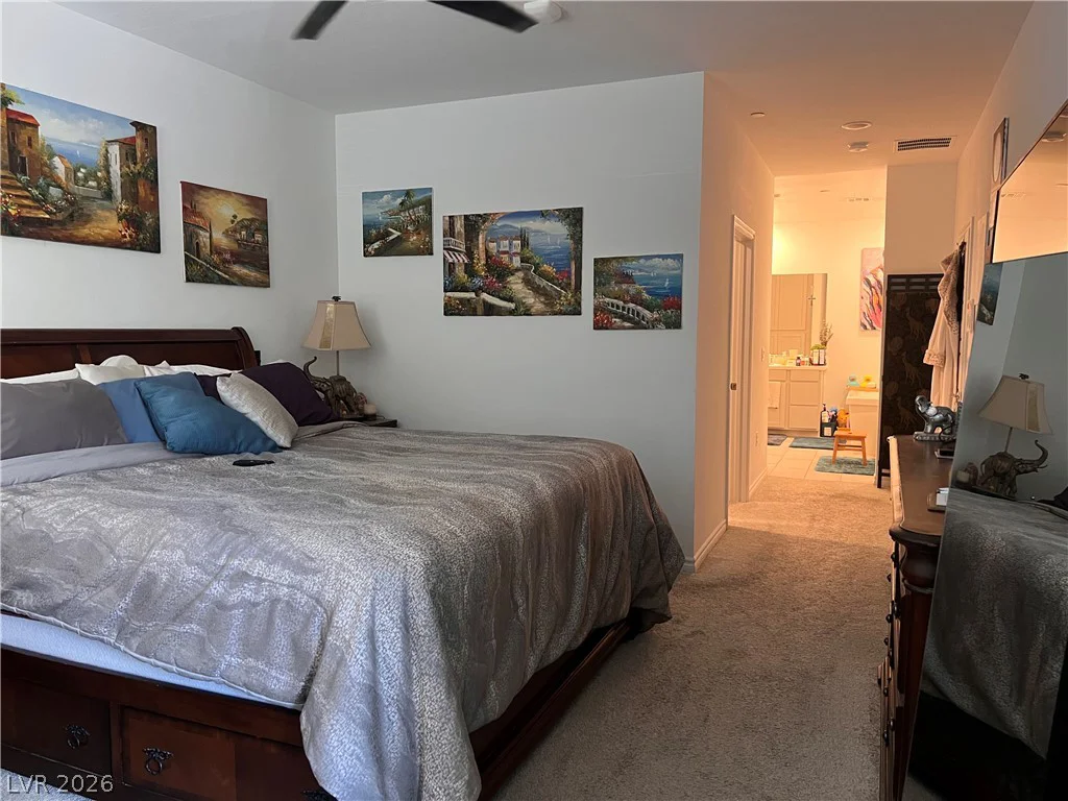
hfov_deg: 67.3
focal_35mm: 26
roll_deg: -0.3
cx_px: 534
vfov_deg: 53.1
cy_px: 400
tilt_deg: -5.0
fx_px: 802
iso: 400
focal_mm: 5.7
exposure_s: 1/60
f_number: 1.5
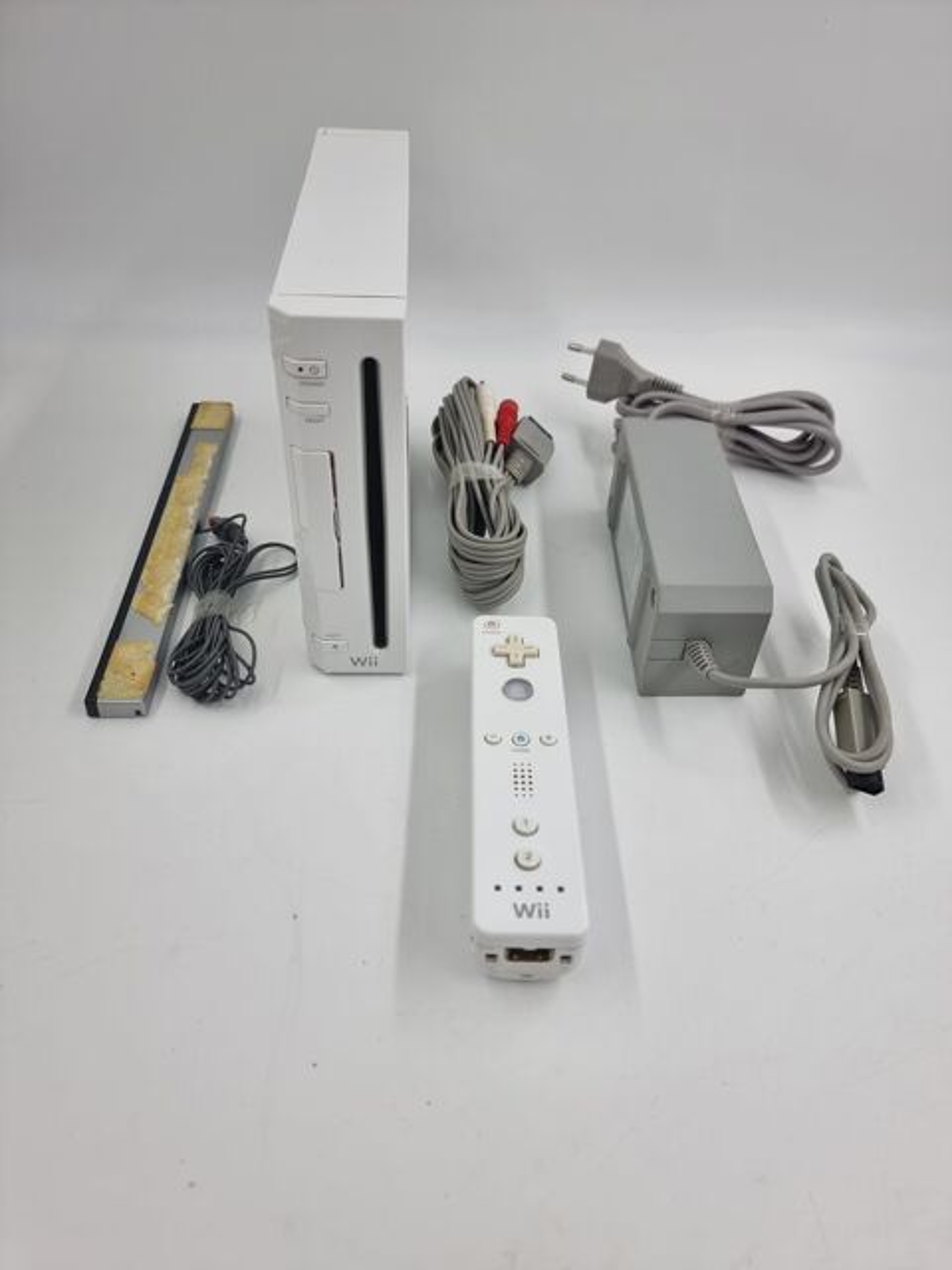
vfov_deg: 71.6
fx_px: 880
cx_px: 476
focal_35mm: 24
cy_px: 635
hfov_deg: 56.8
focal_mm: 6.7
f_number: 1.8
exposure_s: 1/130
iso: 50
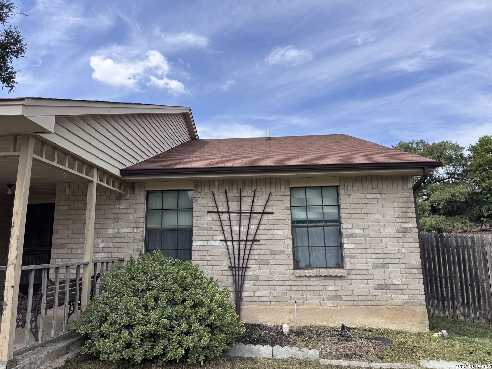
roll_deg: +1.6
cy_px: 184
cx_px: 246
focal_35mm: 24
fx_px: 341
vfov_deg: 56.8
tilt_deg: +10.2
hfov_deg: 71.6
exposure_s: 1/4608
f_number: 1.78
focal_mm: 6.76
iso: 80
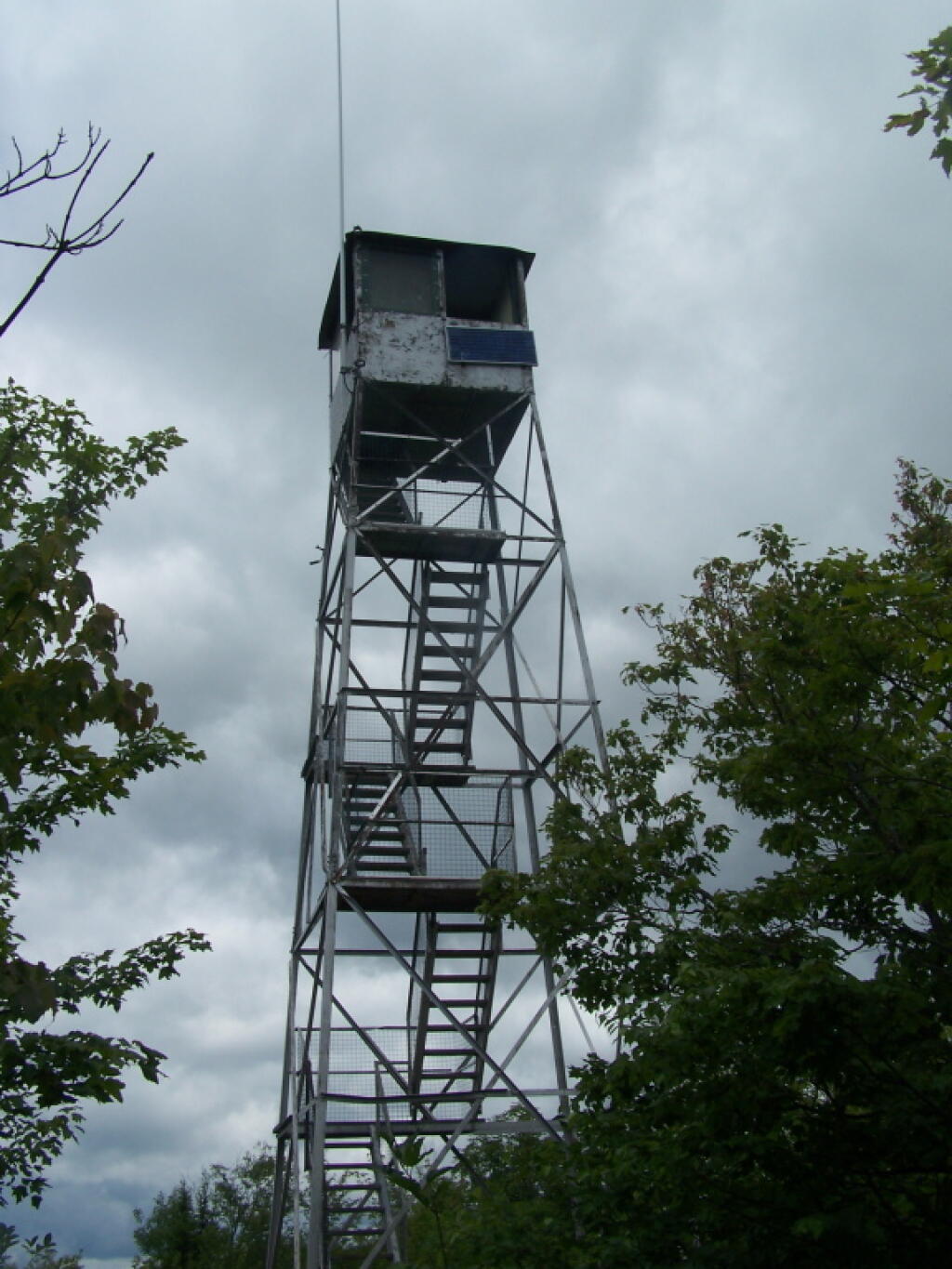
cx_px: 476
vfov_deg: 49.0
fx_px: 1393
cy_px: 634
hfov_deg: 37.7
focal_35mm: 38
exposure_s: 1/800
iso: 80
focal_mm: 6.3
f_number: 5.6
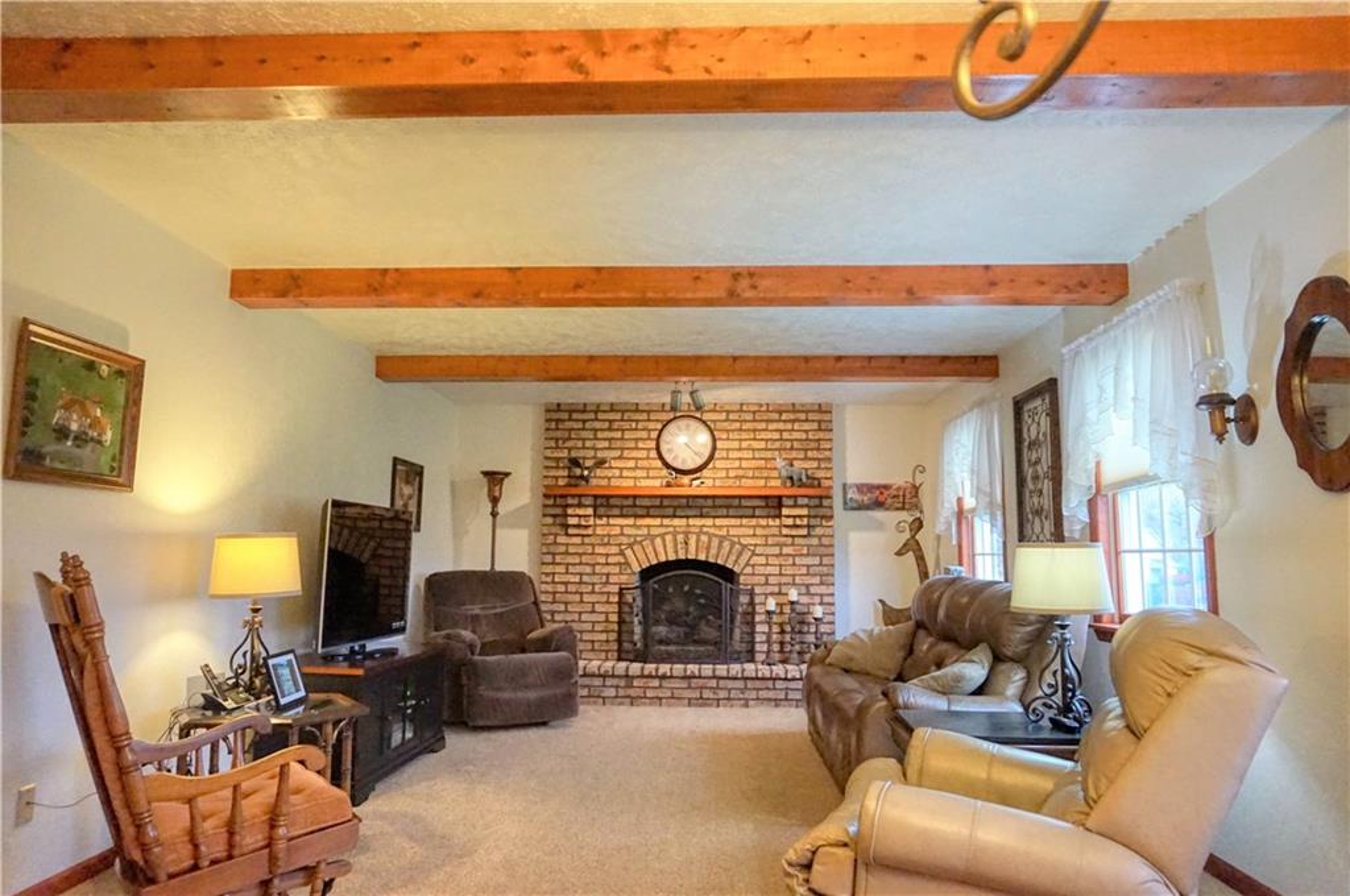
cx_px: 675
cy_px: 448
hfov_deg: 73.8
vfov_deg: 53.0
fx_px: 899
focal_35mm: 24
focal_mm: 16
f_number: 3.5
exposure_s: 1/160
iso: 3200
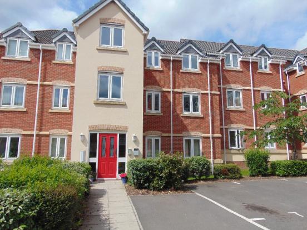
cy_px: 115
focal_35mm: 25
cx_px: 154
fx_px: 222
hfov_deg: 69.4
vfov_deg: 54.9
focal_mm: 4.5
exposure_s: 1/250
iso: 80
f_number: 7.7
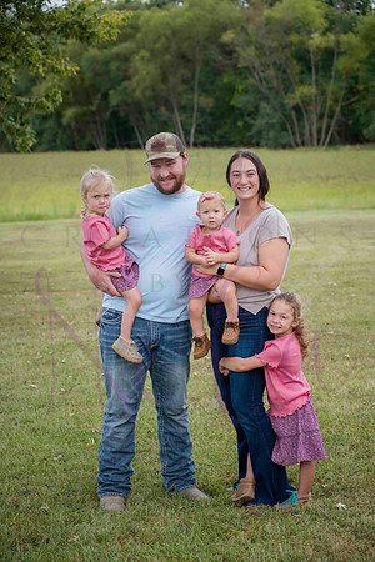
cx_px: 188
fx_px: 1250
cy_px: 281
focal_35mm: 80
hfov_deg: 17.1
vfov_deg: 25.4
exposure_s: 1/400
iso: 400
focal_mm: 80
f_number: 5
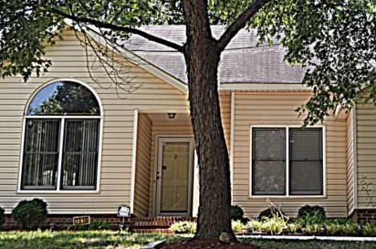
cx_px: 322
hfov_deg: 24.3
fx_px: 855
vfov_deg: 16.3
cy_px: 13
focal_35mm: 82
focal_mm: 22
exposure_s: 1/200
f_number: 4.5
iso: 100
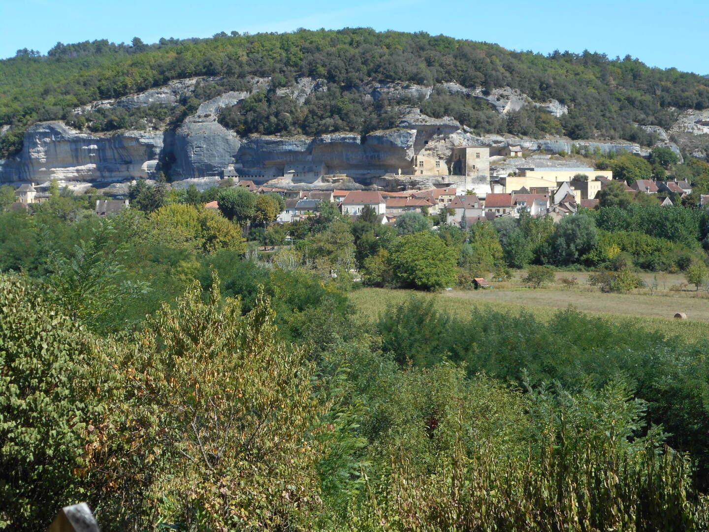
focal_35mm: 67
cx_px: 354
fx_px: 1372
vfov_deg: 21.9
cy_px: 266
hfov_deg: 29.0
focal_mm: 12
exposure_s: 1/250
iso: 80
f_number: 5.3
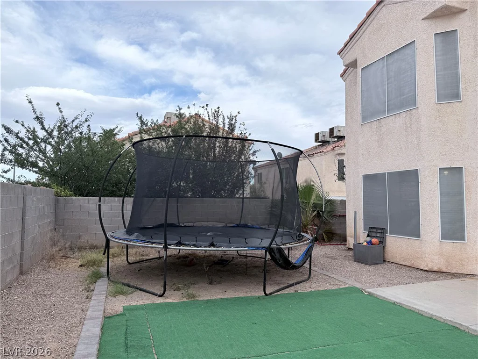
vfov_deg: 56.8
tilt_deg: +5.0
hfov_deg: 71.6
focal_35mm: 24
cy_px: 180
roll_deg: -0.8
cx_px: 239
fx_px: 331
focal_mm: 6.76
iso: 80
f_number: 1.78
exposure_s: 1/2000
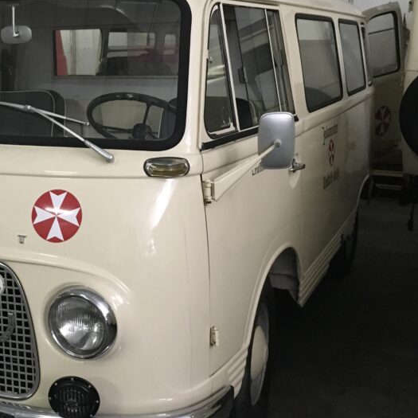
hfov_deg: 33.7
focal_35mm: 50
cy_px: 202
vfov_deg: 34.0
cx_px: 140
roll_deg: +0.1
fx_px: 683
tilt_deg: -11.3
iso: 250
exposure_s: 1/17
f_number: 2.2
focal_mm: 4.15
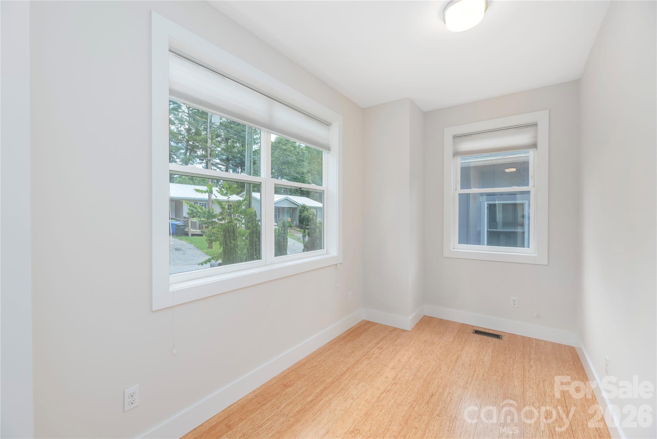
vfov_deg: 81.3
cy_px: 220
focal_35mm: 14
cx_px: 328
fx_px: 256
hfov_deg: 104.2
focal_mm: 14
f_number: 8
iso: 320
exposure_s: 1/125
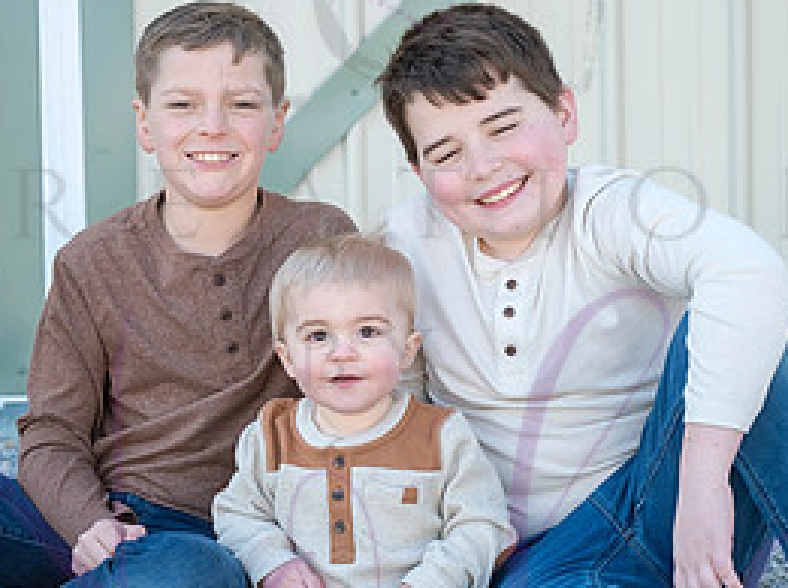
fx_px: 2773
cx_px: 423
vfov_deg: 12.1
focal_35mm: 122
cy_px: 351
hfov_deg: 16.2
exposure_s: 1/640
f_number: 5
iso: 400
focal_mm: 57
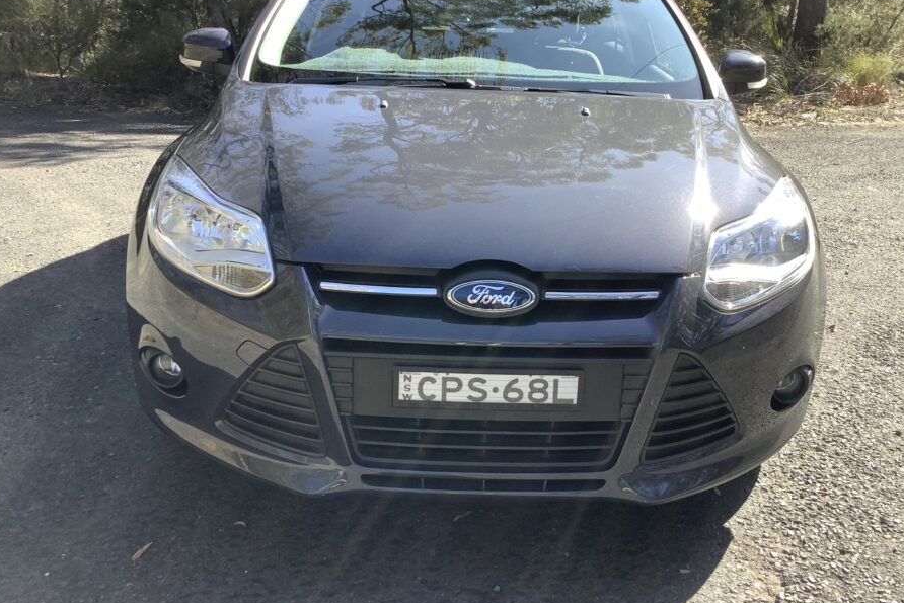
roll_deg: -1.7
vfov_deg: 35.9
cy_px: 277
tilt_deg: -15.2
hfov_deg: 51.9
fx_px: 929
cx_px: 475
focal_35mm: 37
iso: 25
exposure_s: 1/312
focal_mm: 3.3
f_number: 2.4
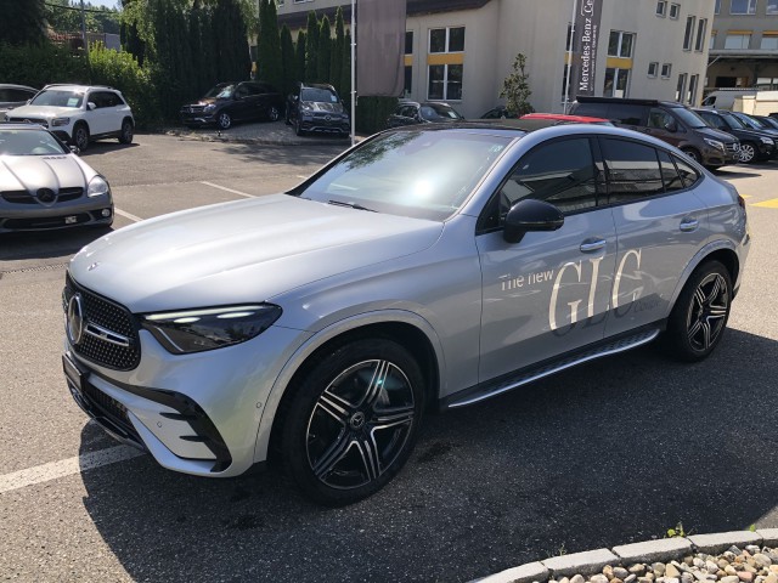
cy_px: 292
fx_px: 629
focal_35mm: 28
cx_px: 389
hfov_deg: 63.4
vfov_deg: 49.7
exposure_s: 1/1297
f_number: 1.8
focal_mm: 4
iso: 20
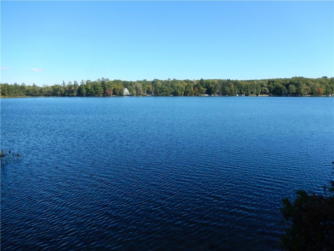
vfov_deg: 54.9
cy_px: 126
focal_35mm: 25
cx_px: 167
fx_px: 241
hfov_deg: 69.4
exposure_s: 1/1000
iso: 125
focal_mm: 4.5
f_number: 3.4
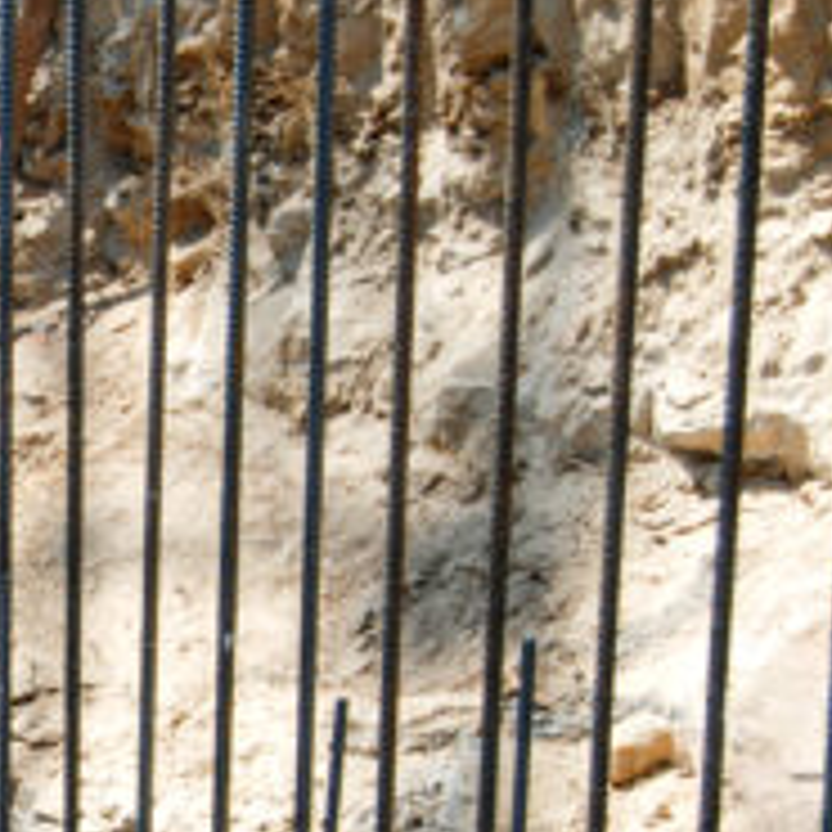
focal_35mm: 140
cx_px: -328
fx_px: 3816
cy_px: 711
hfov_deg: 12.0
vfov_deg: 12.4
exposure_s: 1/320
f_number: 5.6
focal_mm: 35
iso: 100
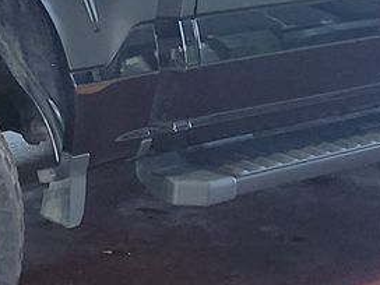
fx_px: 1548
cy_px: -28
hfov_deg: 13.4
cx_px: -149
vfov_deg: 10.4
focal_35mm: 141
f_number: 1.8
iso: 167
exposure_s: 1/59
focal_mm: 6.7
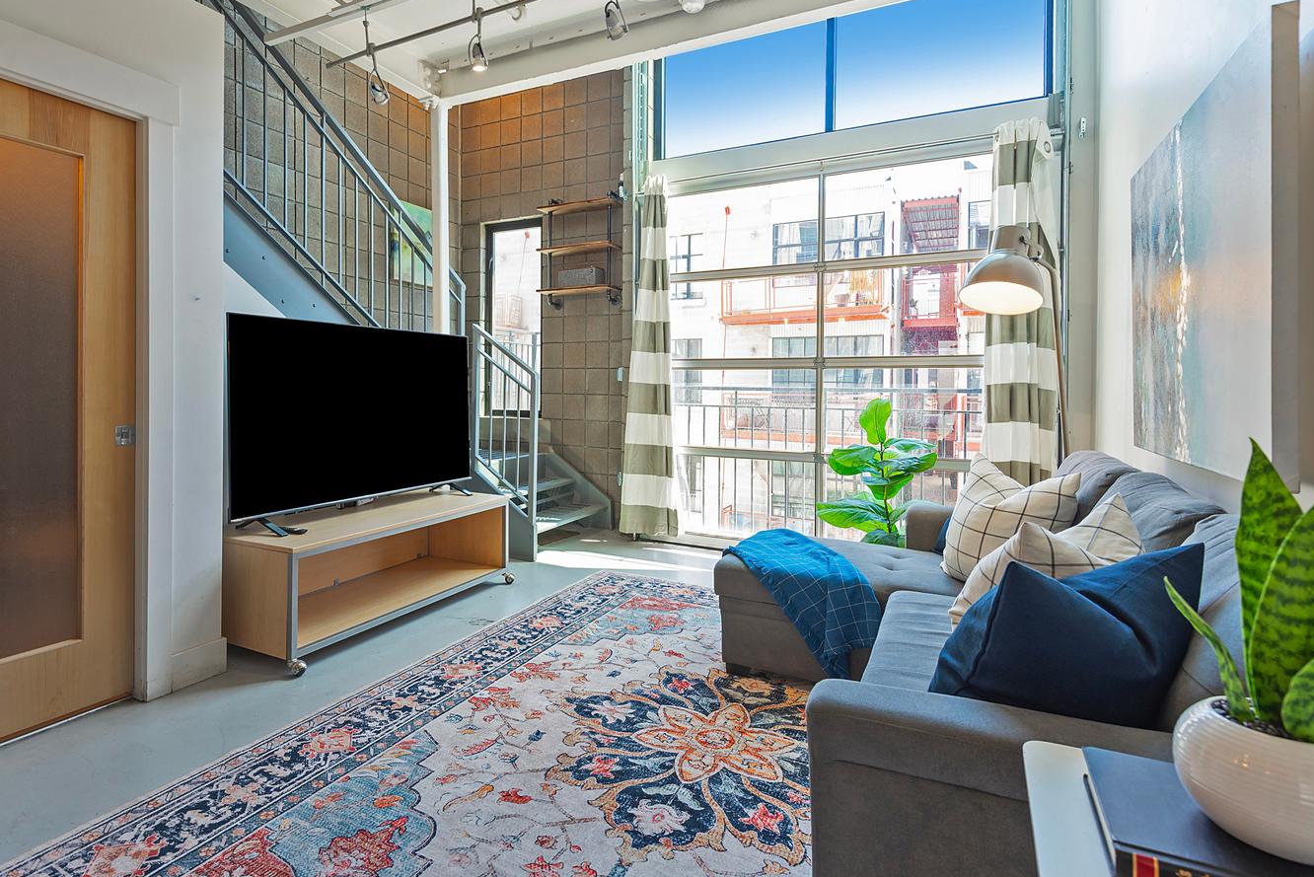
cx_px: 613
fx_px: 657
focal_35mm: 18
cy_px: 400
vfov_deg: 67.3
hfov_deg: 89.9
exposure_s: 1/20
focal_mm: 16
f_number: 7.1
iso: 320
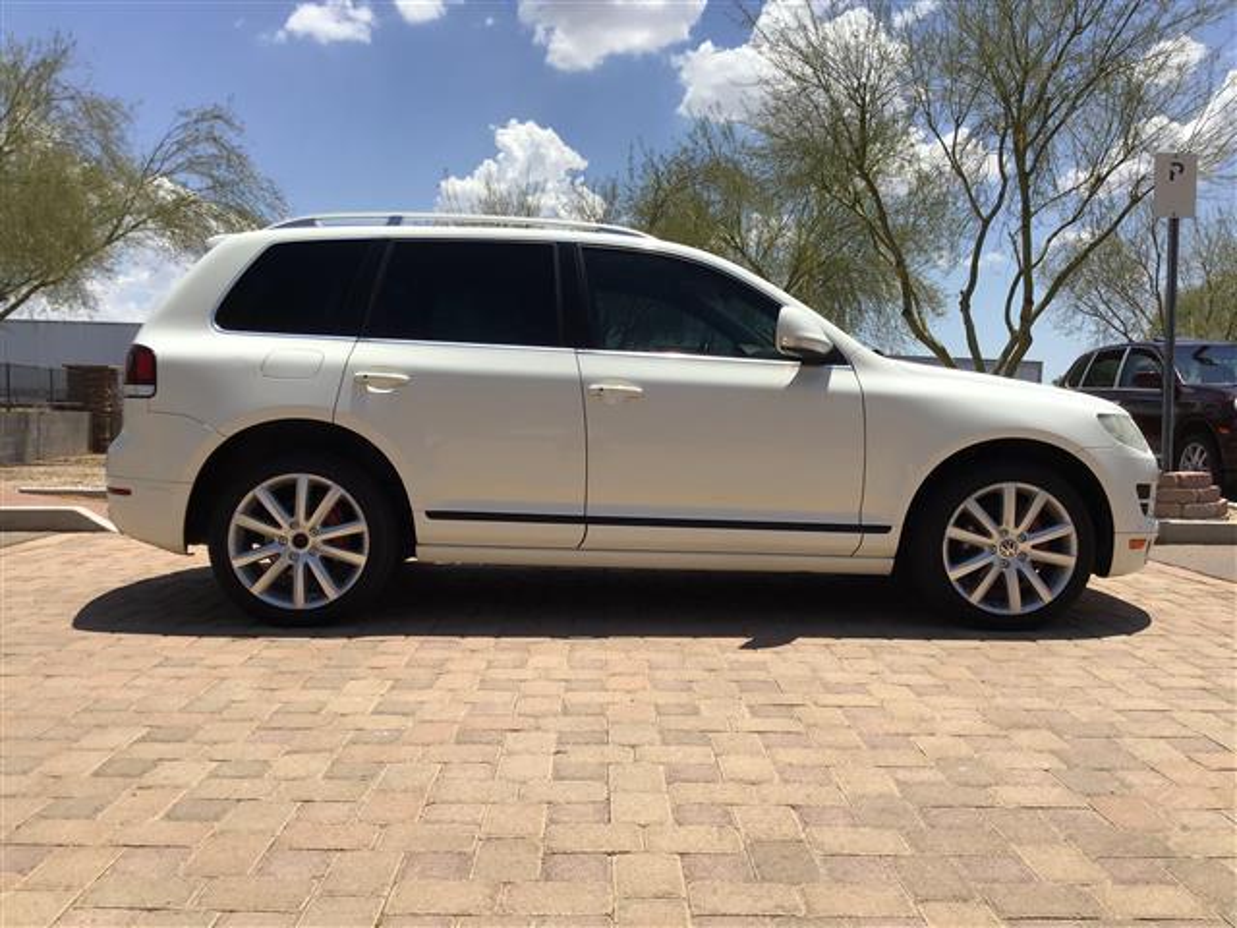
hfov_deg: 58.4
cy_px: 464
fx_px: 1108
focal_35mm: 31
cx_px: 618
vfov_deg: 45.4
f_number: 2.4
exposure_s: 1/1942
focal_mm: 3.3
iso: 25
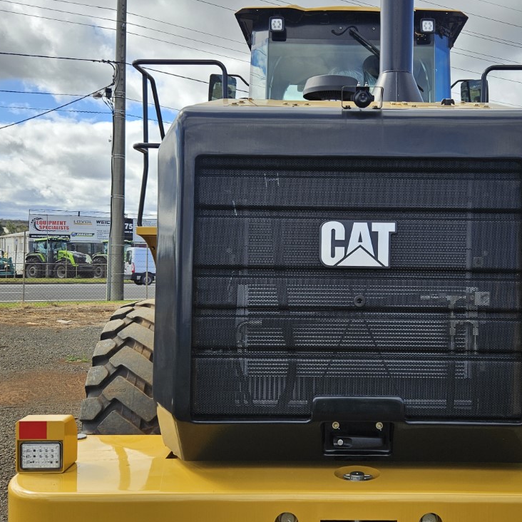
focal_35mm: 40
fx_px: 682
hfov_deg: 41.4
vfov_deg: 41.8
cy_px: 275
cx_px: 343
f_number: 1.8
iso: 32
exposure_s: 1/1663
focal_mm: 5.4
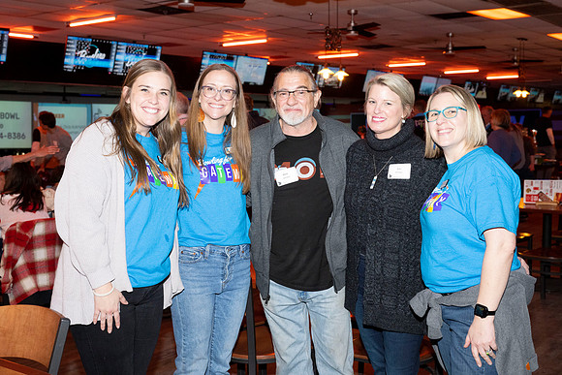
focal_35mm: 46
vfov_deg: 29.3
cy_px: 188
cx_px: 281
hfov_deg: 42.7
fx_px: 718
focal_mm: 46
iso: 2000
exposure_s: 1/100
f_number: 5.6
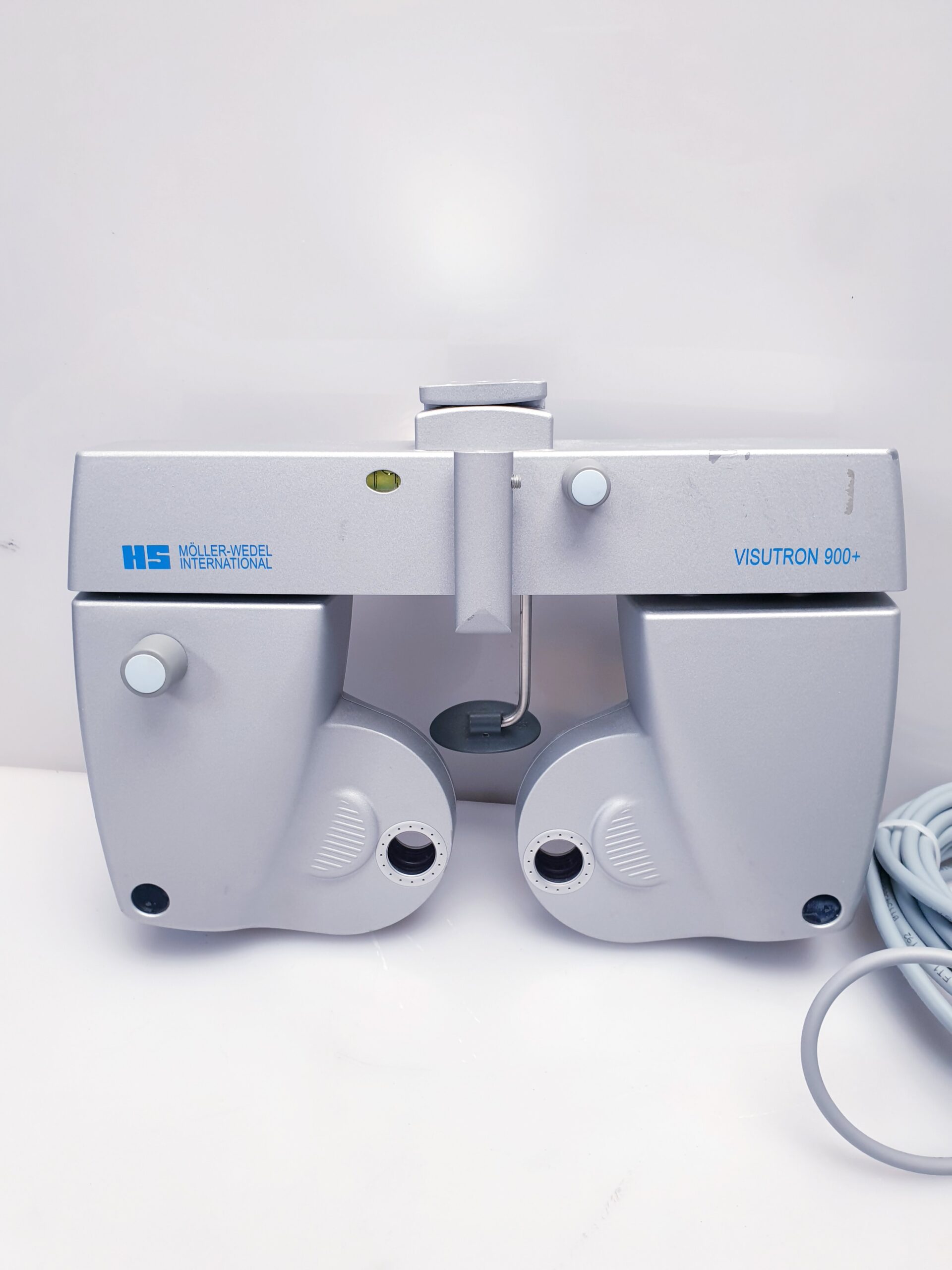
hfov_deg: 53.1
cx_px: 476
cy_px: 635
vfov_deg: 67.3
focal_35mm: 26
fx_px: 953
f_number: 2.4
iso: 80
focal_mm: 4.3
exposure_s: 1/50
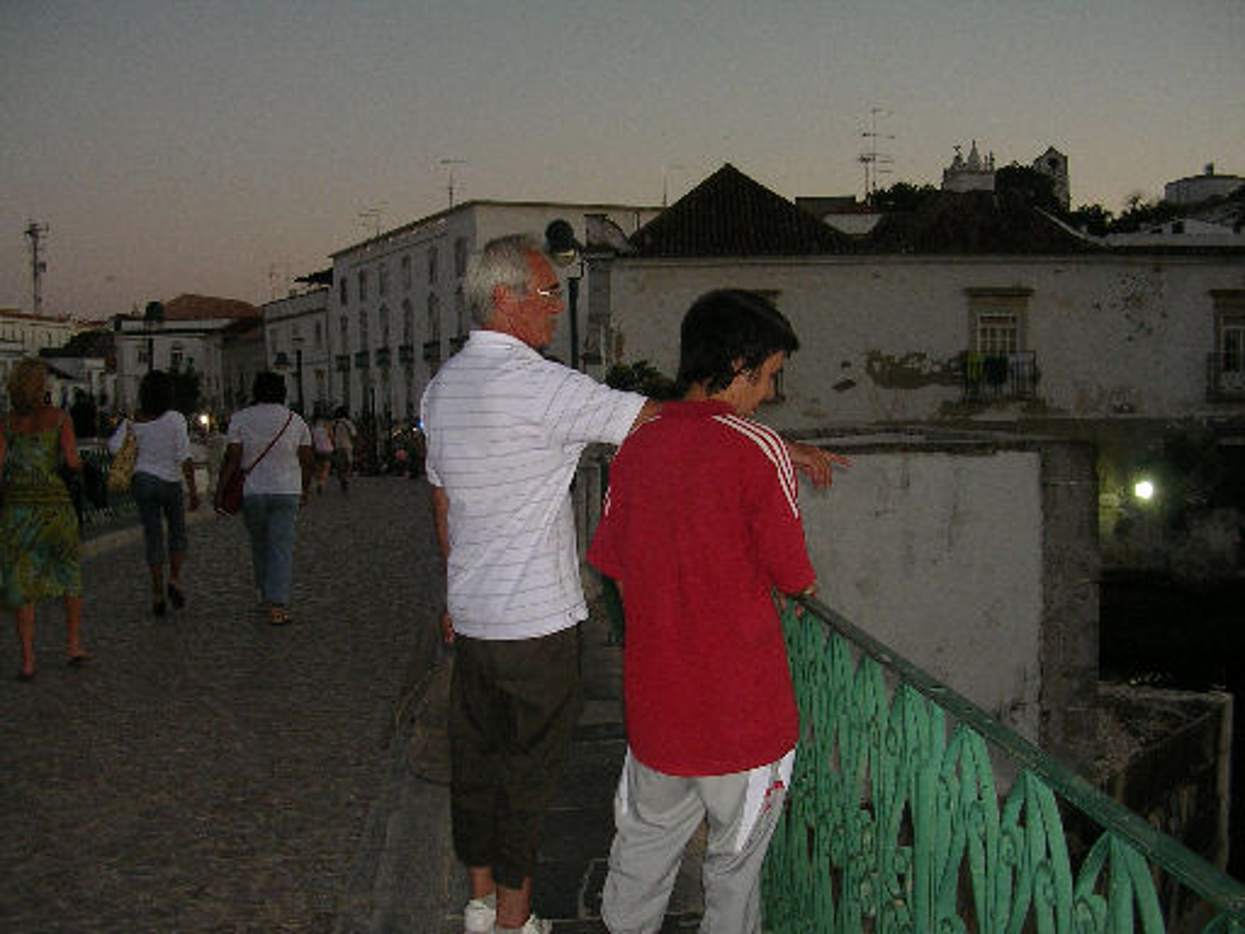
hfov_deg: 49.0
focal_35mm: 38
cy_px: 467
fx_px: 1367
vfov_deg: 37.7
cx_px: 622
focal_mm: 5.8
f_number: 2.8
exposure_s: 1/60.1
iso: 78
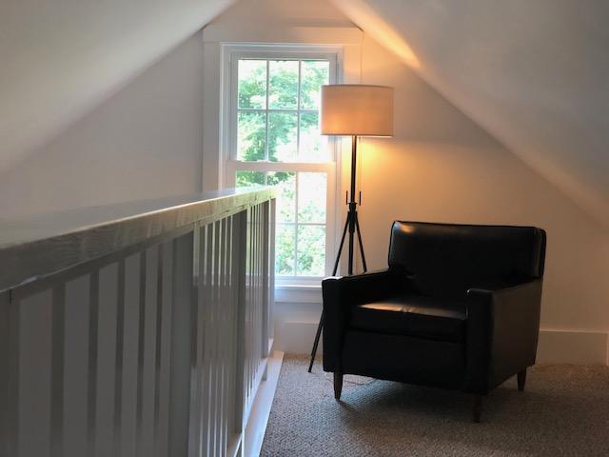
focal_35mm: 52
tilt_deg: -2.0
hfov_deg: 36.8
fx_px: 915
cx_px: 304
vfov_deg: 28.0
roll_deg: -0.9
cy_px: 228
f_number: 2.4
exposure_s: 1/30
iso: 100
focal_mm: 6
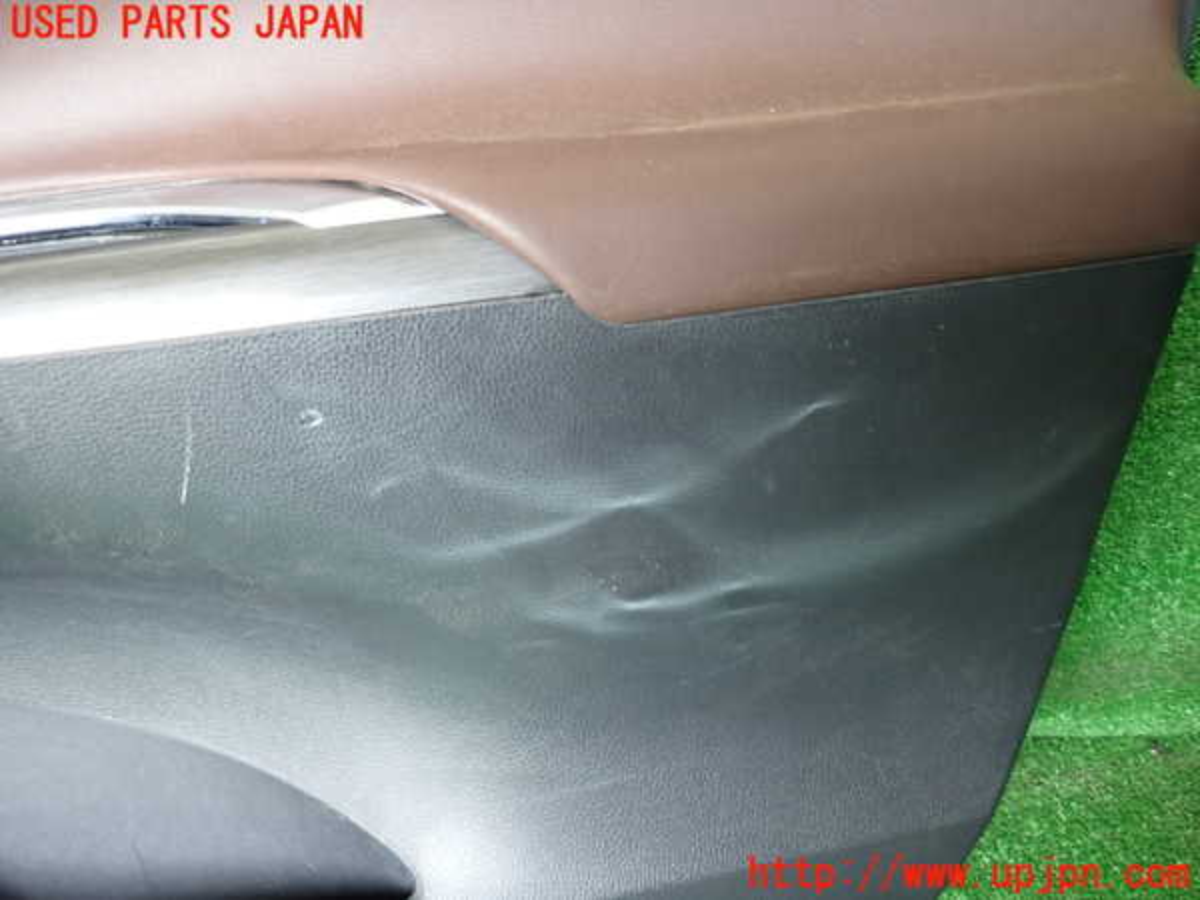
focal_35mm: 25
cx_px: 600
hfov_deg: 69.4
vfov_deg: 54.9
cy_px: 450
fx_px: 867
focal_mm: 4.5
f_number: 2
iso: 250
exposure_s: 1/30
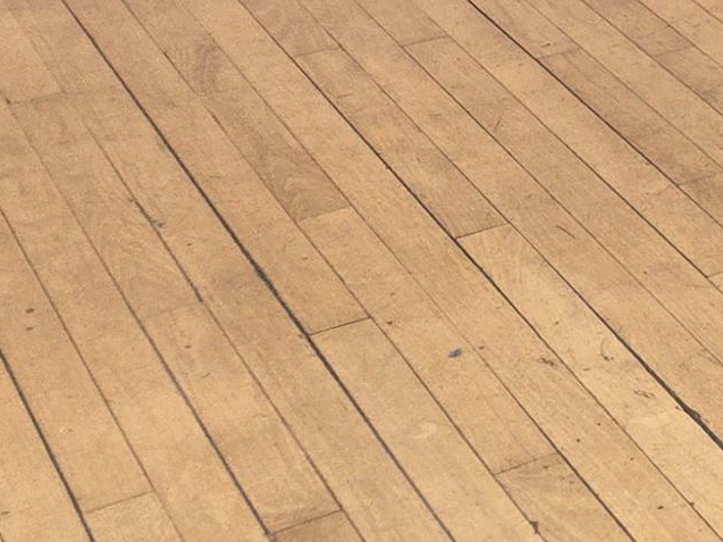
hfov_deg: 13.9
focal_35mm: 111
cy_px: -456
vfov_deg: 12.2
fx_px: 2317
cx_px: 1601
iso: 40
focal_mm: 5.4
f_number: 1.8
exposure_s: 1/120
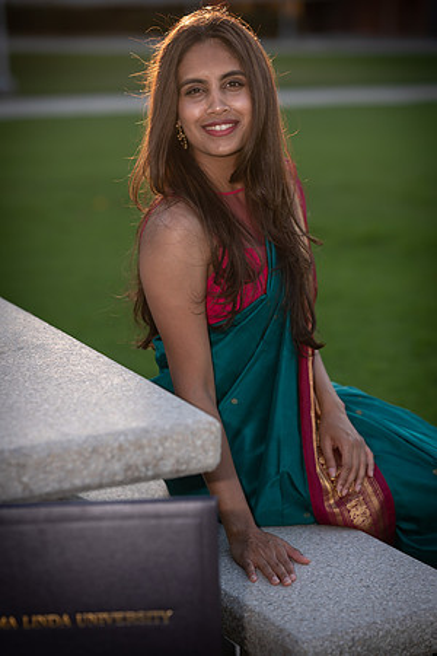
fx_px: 1548
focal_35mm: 85
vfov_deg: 23.9
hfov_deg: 16.1
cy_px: 328
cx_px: 218
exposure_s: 1/640
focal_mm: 85
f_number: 2.5
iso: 125
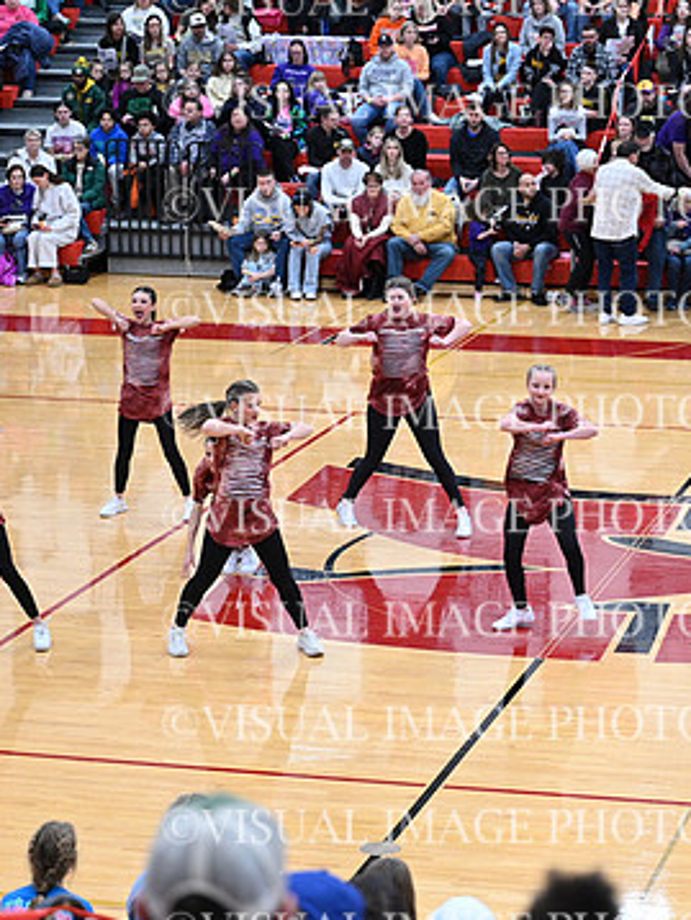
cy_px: 464
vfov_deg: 18.0
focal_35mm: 109
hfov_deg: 13.5
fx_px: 2898
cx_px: 534
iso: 4000
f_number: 2.8
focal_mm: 70
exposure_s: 1/400
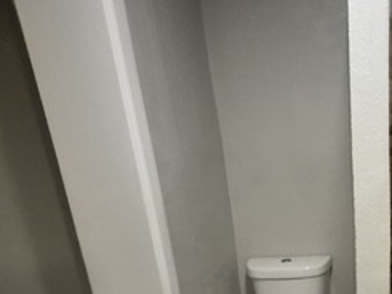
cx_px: 350
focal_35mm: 34
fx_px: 385
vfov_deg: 39.6
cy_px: 249
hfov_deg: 48.5
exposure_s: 1/60
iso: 1600
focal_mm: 1.74
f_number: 2.2
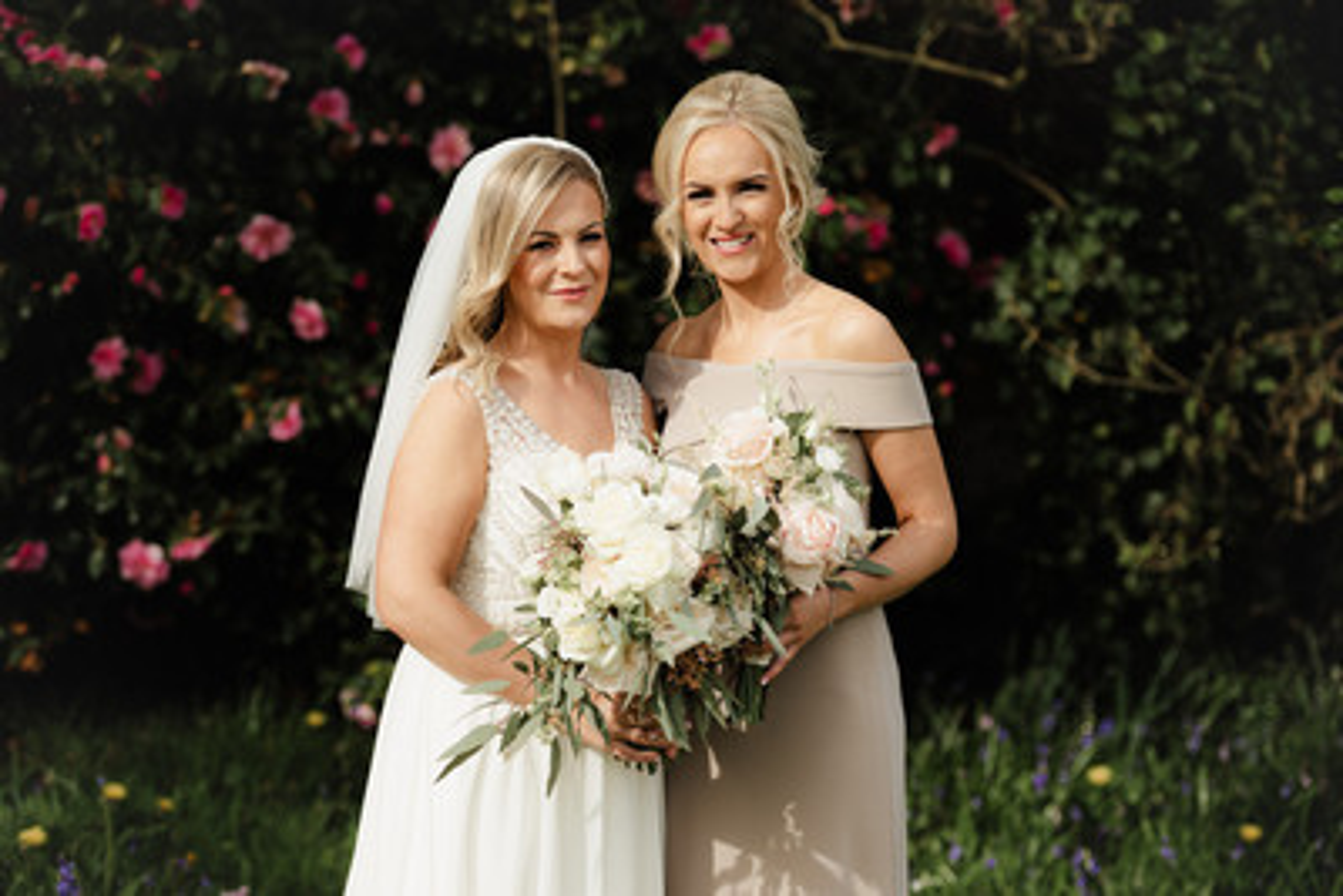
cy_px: 448
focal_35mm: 102
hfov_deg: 20.0
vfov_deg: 13.4
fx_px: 3806
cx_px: 672
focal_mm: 102
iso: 160
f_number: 2.8
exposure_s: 1/1600
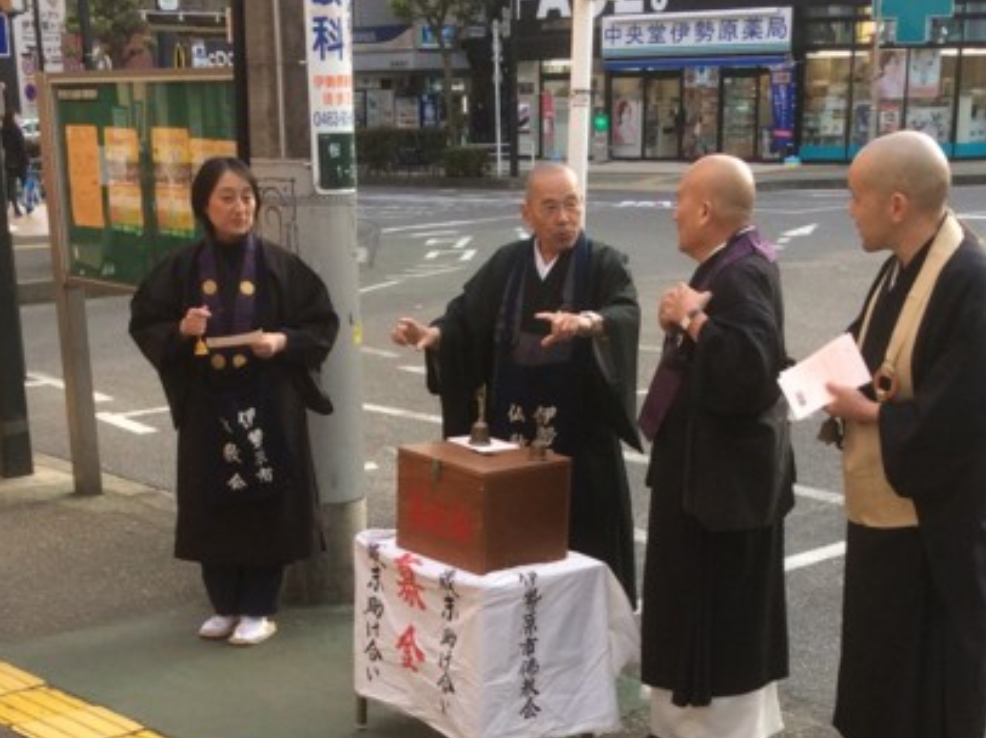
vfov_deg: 22.4
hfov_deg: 30.7
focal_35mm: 63
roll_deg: +1.6
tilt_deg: -20.7
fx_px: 1793
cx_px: 471
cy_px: 726
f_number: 2.4
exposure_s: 1/156
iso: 32
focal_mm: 3.3
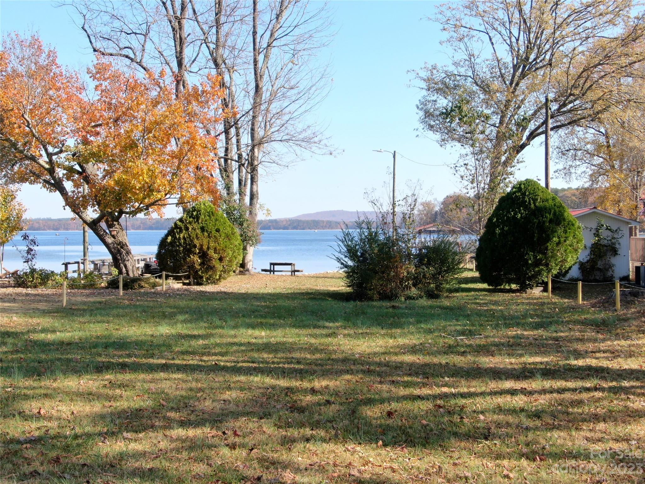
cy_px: 242
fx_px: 894
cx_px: 322
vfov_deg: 30.3
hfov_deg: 39.7
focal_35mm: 48
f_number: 3.8
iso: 110
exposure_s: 1/400
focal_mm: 8.6
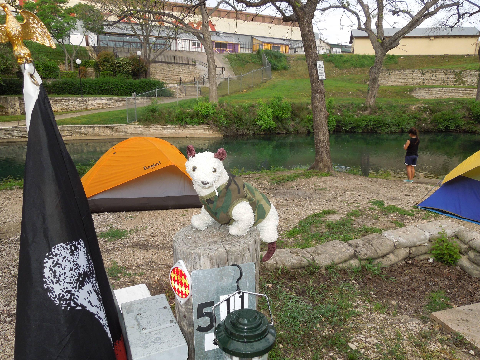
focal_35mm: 25
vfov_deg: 54.9
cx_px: 240
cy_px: 180
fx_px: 347
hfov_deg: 69.4
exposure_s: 1/200
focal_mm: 4.5
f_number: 3.3
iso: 100
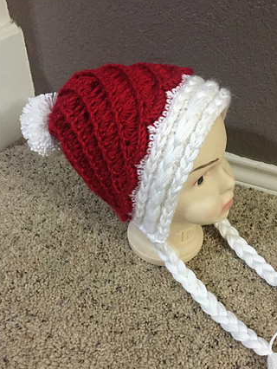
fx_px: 362
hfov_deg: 41.8
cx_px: 156
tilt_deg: -42.1
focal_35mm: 34
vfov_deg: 53.7
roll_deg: -1.9
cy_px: 211
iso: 320
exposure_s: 1/15
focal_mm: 4.15
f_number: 2.2
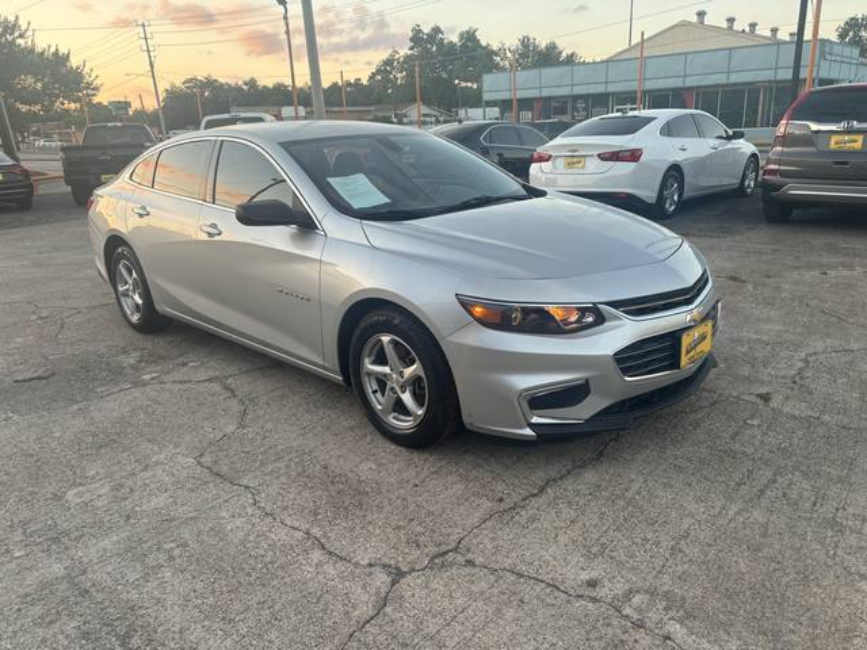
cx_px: 434
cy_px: 325
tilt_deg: -17.8
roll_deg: +2.2
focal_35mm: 26
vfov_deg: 53.1
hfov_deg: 67.3
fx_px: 651
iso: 40
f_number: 1.6
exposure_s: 1/122
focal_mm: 5.96
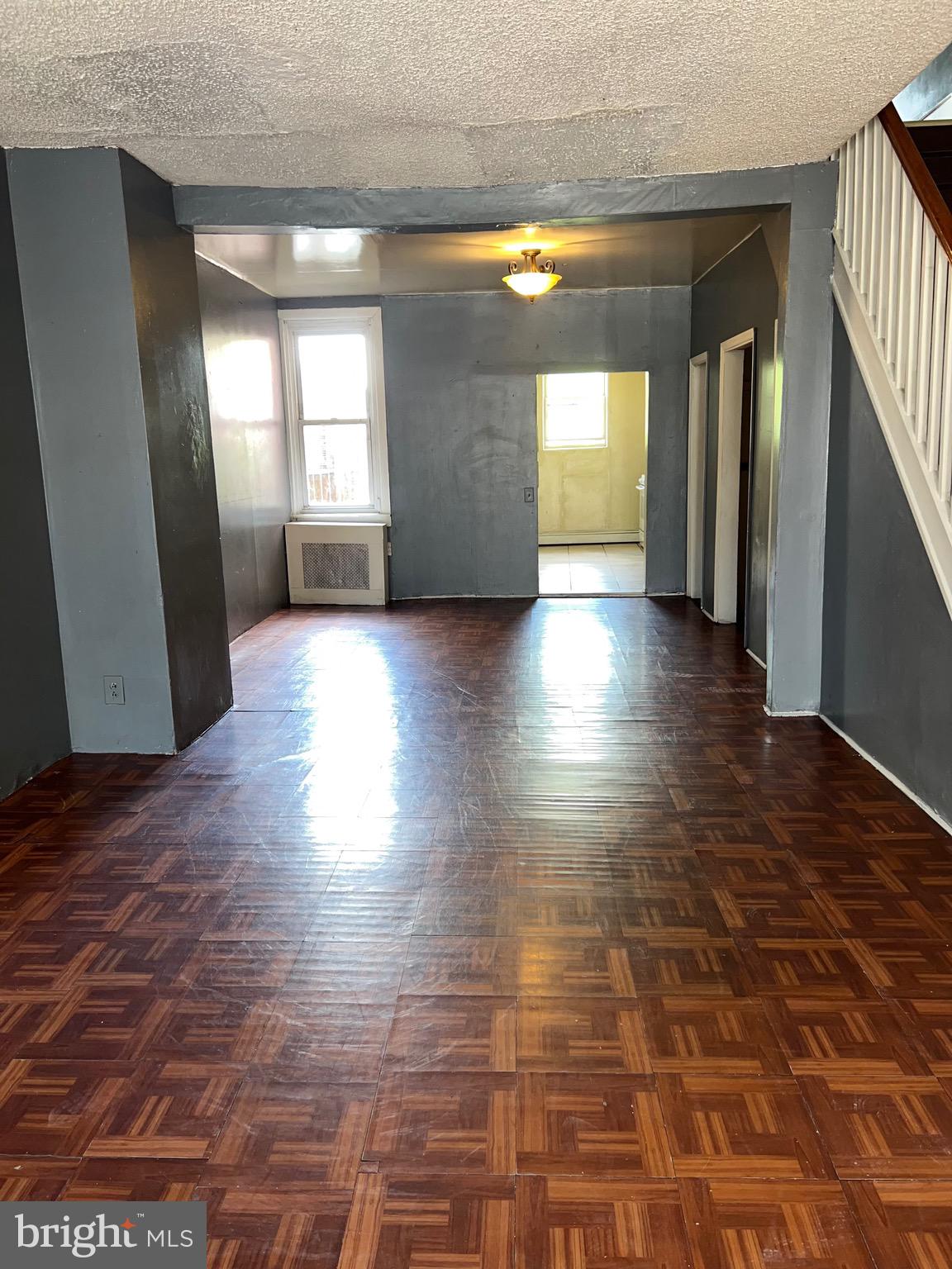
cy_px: 634
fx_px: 953
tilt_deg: -10.3
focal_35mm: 26
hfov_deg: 53.1
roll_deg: +2.2
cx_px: 476
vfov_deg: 67.3
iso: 40
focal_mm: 5.7
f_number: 1.5
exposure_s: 1/20
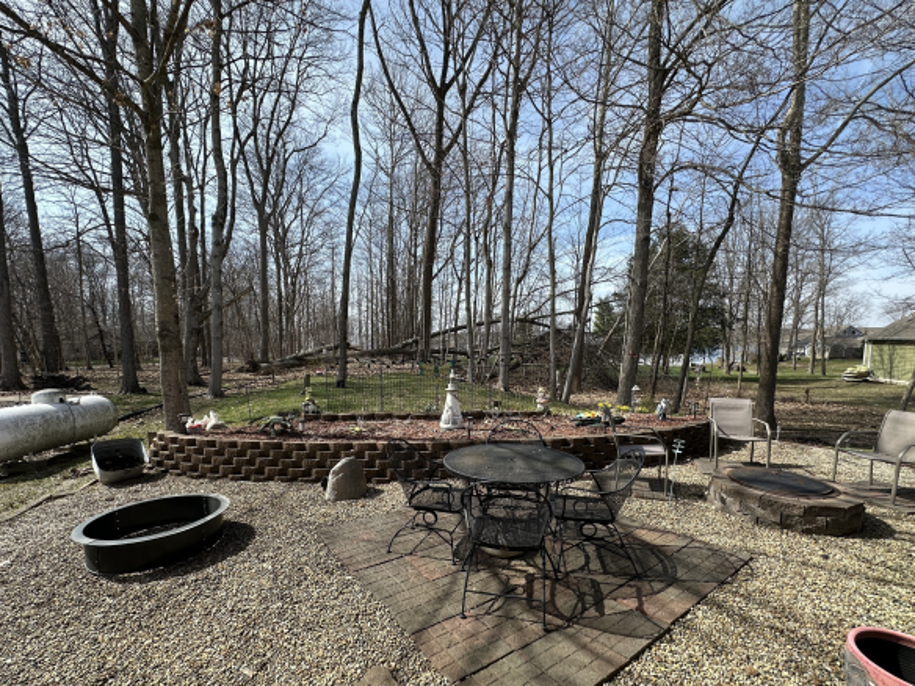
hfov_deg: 94.5
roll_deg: -0.7
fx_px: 423
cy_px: 381
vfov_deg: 77.8
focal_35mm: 16
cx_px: 454
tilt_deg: -5.1
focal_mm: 2.22
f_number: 2.2
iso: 40
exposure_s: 1/917
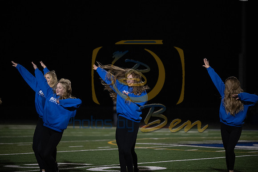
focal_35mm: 160
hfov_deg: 12.8
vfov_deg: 8.6
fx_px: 1147
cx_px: 129
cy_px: 86
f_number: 2.8
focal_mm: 160
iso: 5000
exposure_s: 1/1600
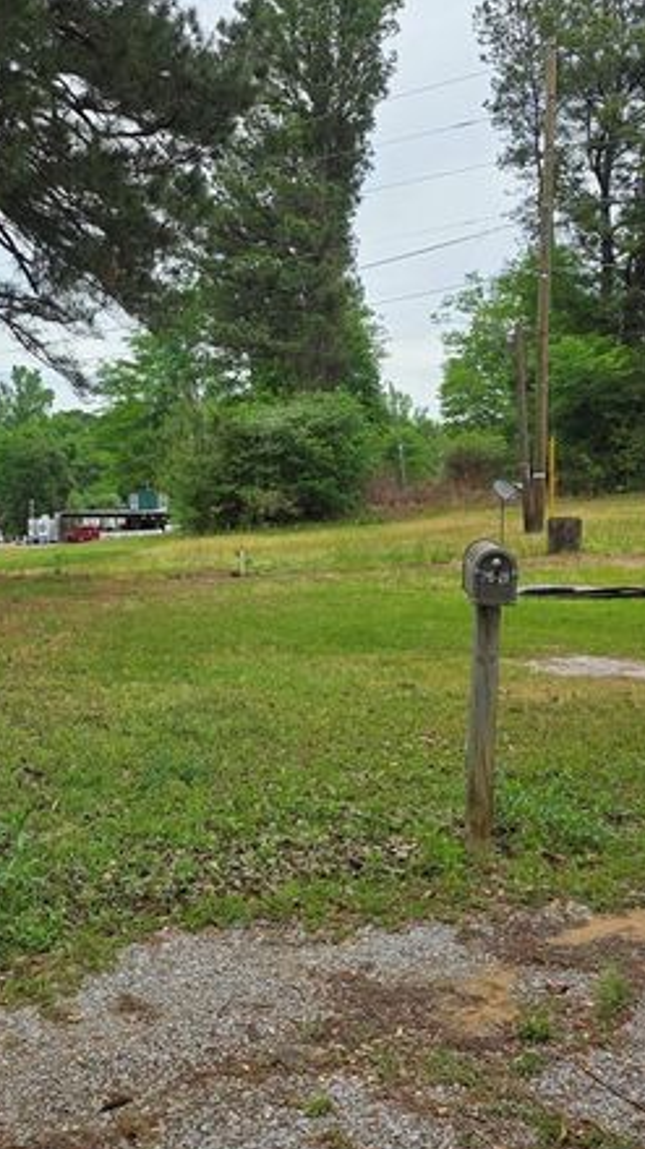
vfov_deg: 52.8
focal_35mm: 38
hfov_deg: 30.8
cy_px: 597
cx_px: 198
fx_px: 1157
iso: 80
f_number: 1.7
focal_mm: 6.3
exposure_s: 1/3521
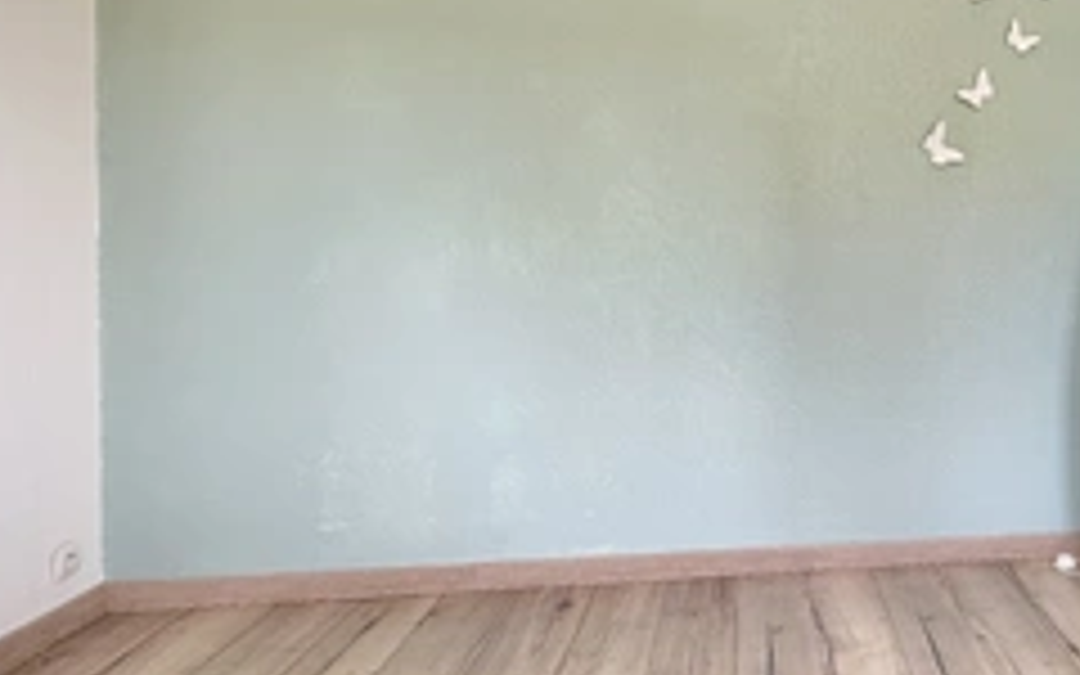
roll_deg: -1.9
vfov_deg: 38.3
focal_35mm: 33
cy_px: 292
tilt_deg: -2.4
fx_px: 971
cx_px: 988
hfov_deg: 50.9
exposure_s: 1/99
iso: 100
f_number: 2.2
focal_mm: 2.22
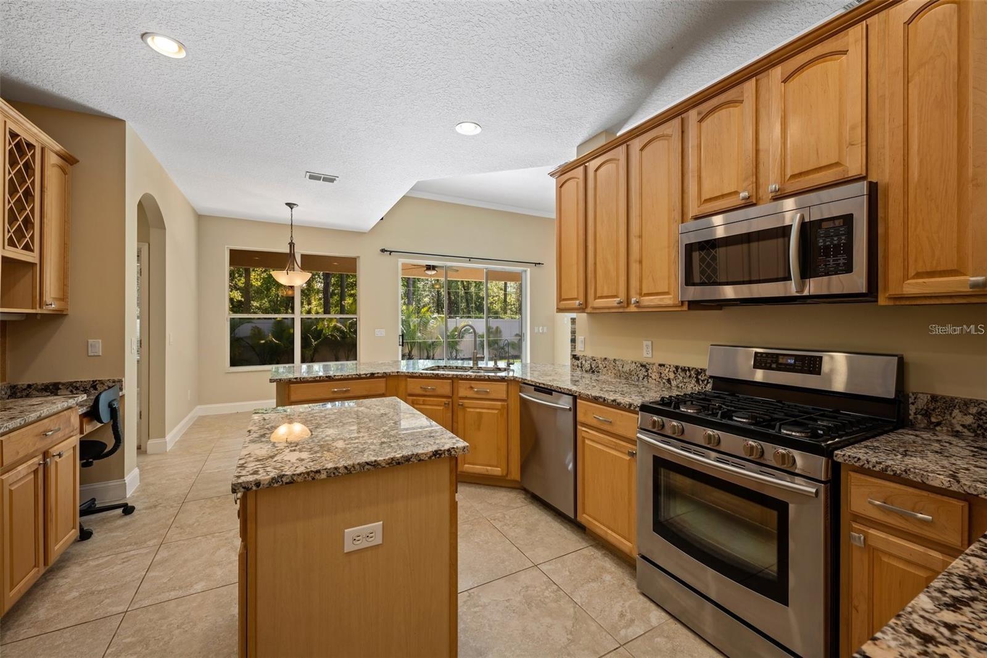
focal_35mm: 14
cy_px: 329
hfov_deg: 104.3
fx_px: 384
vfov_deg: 81.2
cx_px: 494
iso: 100
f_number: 8
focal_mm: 14
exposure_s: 1/2
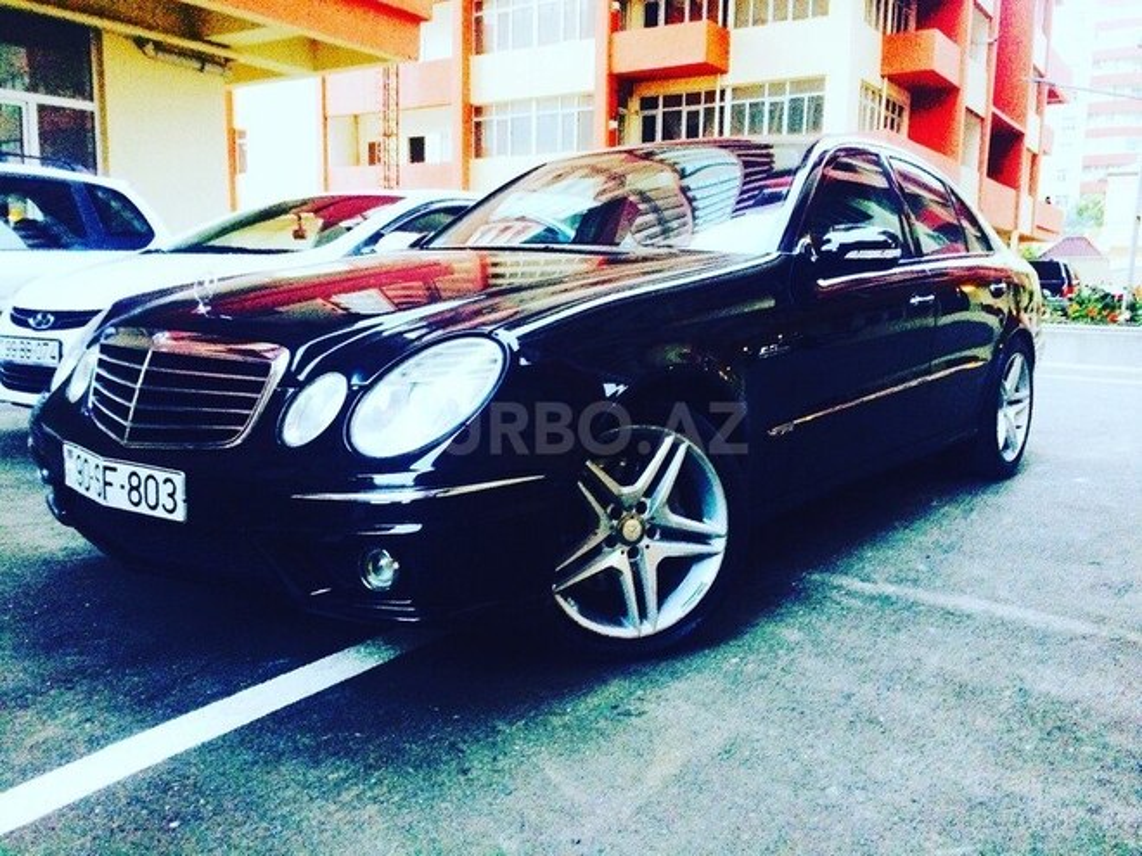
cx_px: 571
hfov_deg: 61.7
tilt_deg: -8.1
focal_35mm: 29
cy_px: 428
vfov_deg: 48.2
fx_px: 957
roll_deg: -0.9
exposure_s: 1/25
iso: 320
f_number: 2.2
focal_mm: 4.15
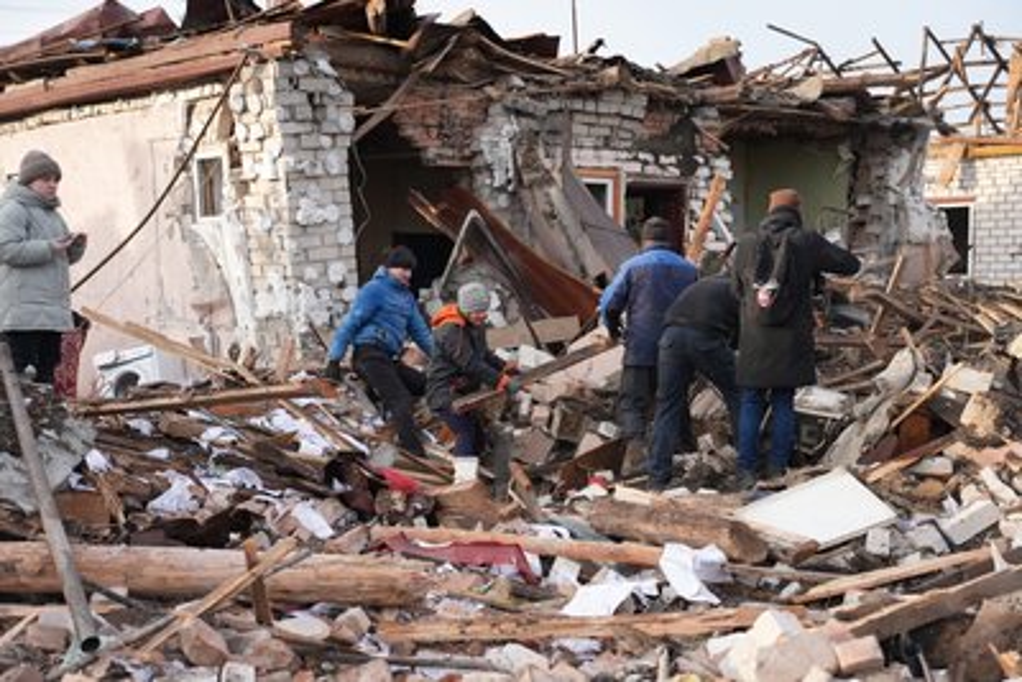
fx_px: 1278
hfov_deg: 43.6
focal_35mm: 45
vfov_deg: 29.9
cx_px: 511
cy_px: 341
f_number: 2.8
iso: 2000
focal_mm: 45
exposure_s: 1/6400
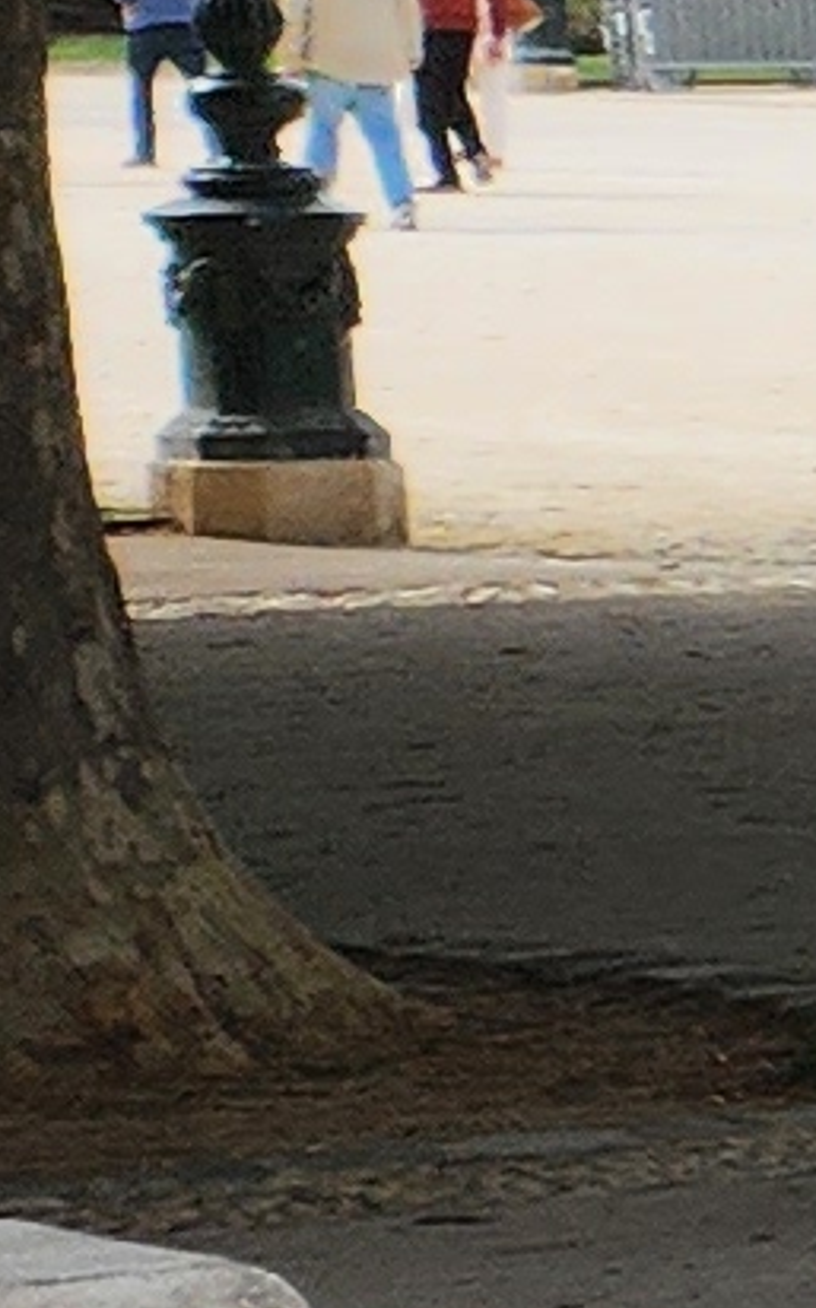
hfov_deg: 3.7
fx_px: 8801
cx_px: 6236
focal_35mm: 247
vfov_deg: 8.5
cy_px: 981
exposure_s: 1/2088
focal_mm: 5
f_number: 1.8
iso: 50
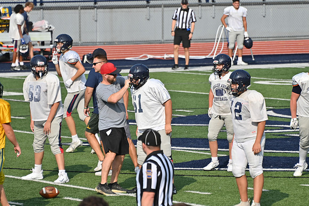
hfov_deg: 5.5
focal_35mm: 375
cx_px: 154
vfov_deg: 3.7
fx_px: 3219
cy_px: 103
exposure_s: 1/800
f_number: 5.6
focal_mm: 250
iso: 100
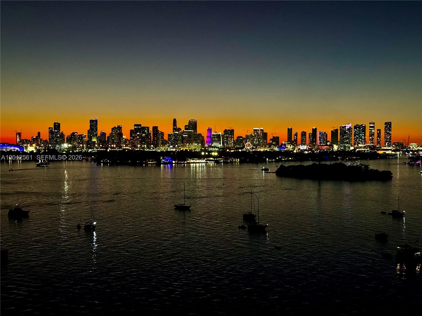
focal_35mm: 48
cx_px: 211
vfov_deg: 30.3
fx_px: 585
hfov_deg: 39.7
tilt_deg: -1.4
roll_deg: -0.1
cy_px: 158
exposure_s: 1/21
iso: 800
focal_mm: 6.86
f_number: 1.78
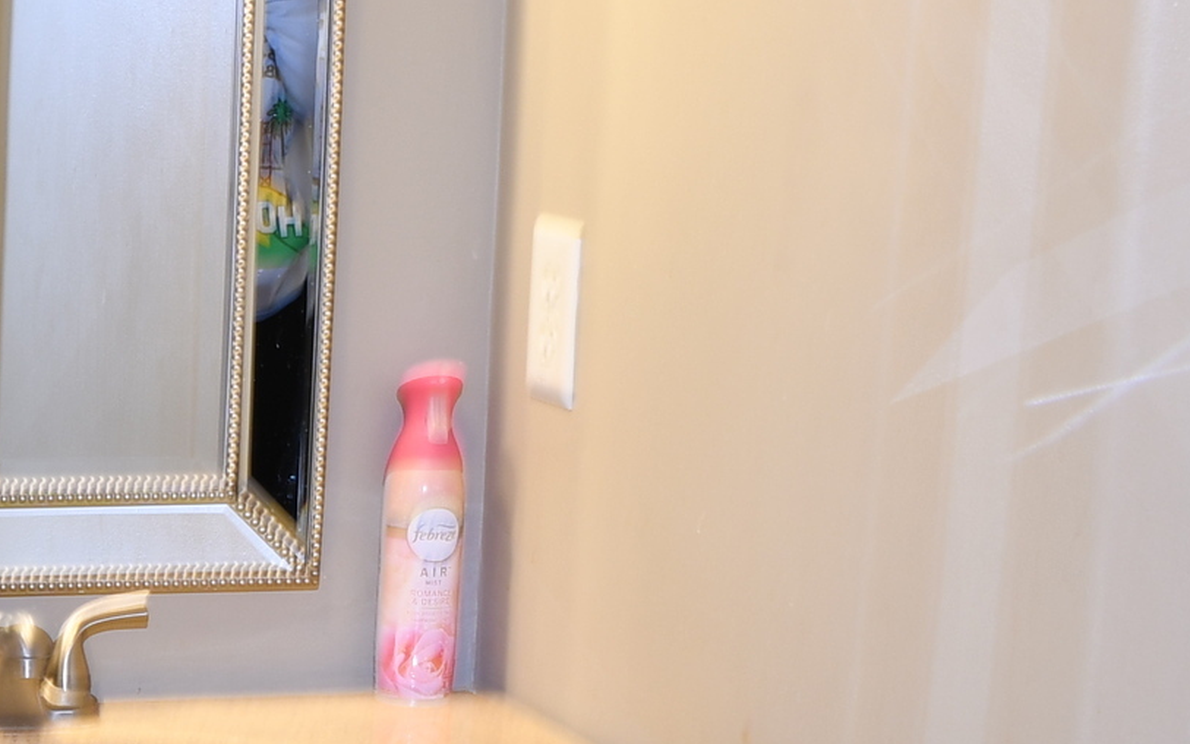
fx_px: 3373
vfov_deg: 12.4
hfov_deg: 17.9
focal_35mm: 104
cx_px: -603
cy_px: 772
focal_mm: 18
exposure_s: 1/5
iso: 125
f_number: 4
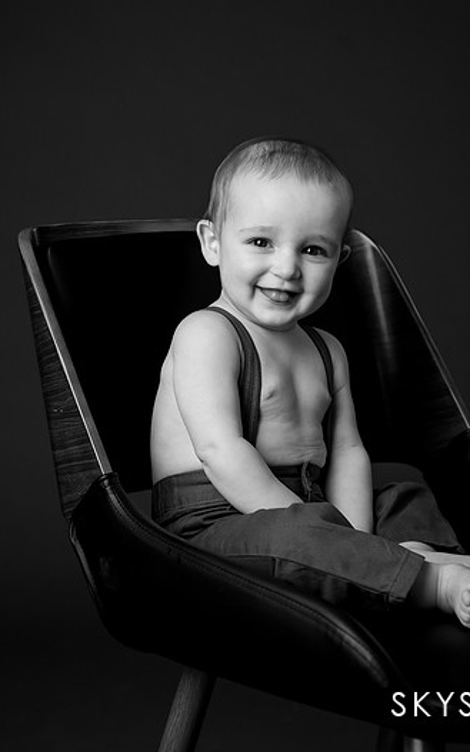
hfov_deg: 16.3
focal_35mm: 80
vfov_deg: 25.8
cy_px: 374
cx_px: 155
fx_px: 1641
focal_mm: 50
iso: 1250
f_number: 3.5
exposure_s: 1/320
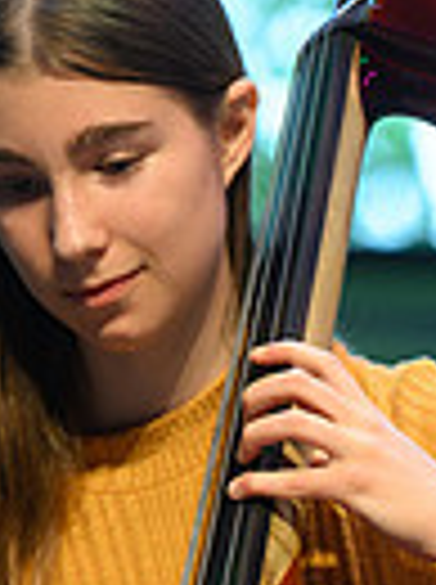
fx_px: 11238
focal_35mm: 667
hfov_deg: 2.2
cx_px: 346
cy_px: 900
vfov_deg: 3.0
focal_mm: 200
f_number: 4
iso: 800
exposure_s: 1/200
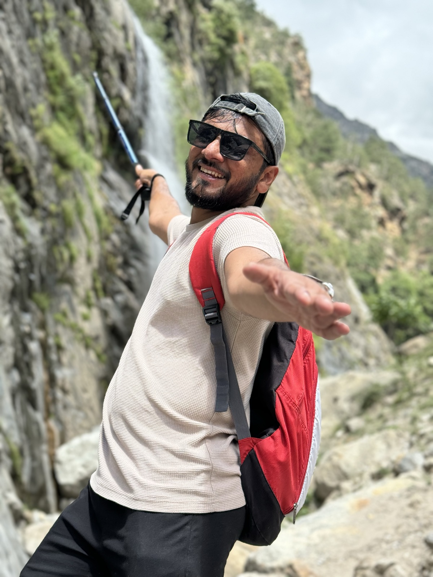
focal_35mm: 48
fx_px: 801
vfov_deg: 39.7
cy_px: 288
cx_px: 216
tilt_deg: +21.8
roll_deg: -8.9
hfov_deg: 30.3
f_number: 1.78
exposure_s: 1/1193
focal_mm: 6.76
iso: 64
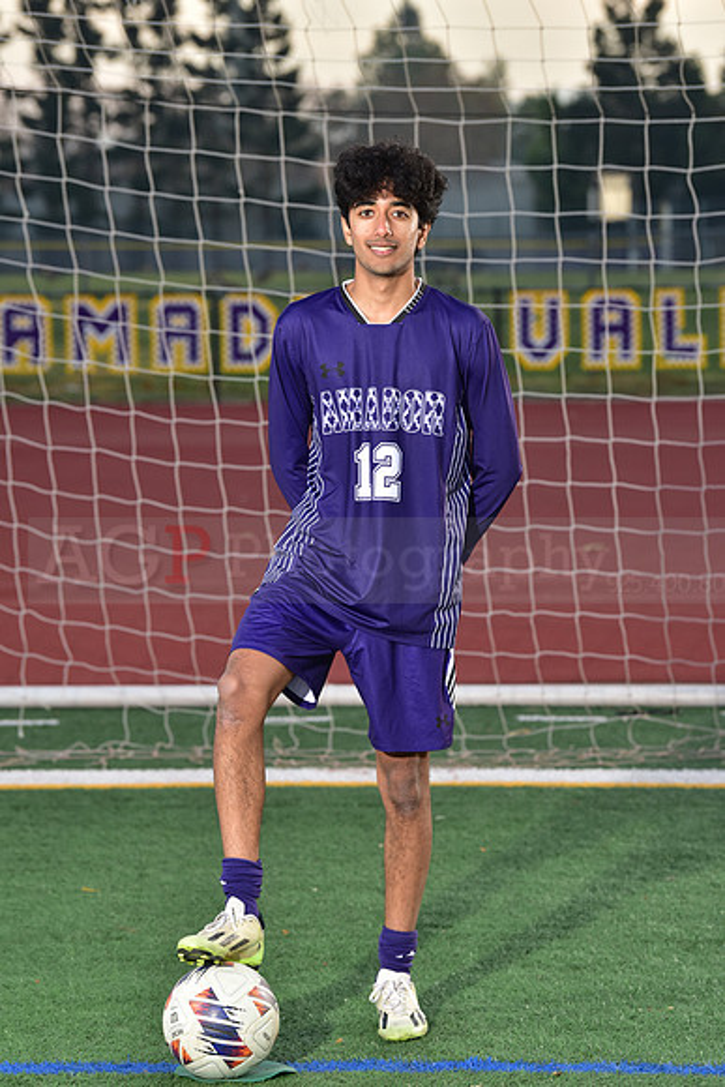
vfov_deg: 14.2
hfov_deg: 9.5
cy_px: 544
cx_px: 362
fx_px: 4377
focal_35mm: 145
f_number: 6.3
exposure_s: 1/200
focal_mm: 145
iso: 400
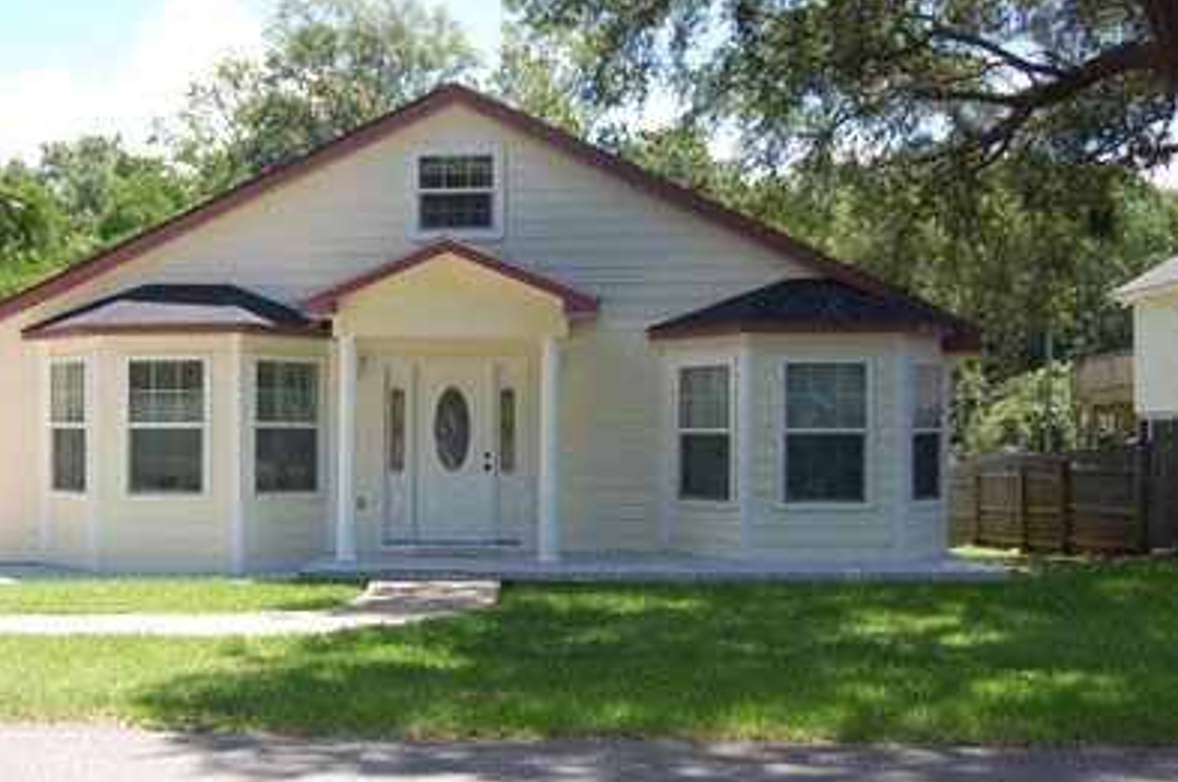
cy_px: 422
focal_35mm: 42
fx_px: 1373
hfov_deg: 46.0
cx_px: 435
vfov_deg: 31.8
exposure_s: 1/200
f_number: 7.1
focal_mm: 22
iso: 200
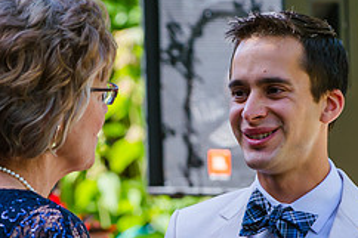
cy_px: 153
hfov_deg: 3.5
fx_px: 5833
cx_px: 166
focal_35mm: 587
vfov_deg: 2.3
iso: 400
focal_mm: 200
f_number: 5
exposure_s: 1/400
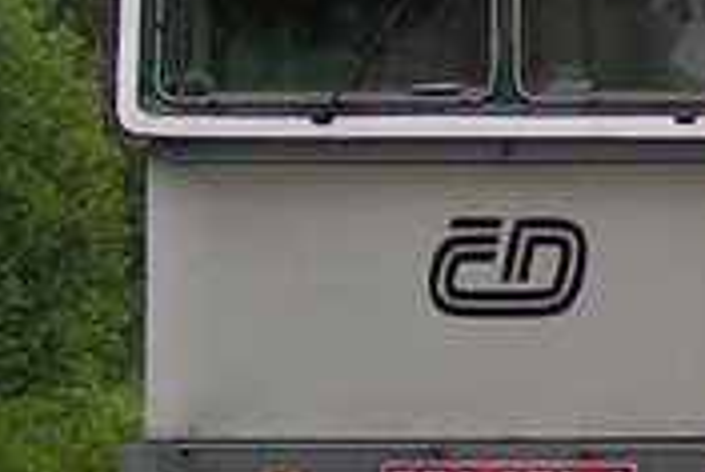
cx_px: 1606
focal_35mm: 260
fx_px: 5100
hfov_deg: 7.5
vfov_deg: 5.3
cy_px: 194
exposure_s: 1/400
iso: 50
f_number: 2.8
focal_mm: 7.6
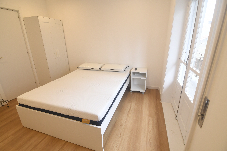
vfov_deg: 73.7
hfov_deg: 96.7
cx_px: 114
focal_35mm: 16
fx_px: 101
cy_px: 76
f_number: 5.6
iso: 400
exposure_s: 1/30
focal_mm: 11
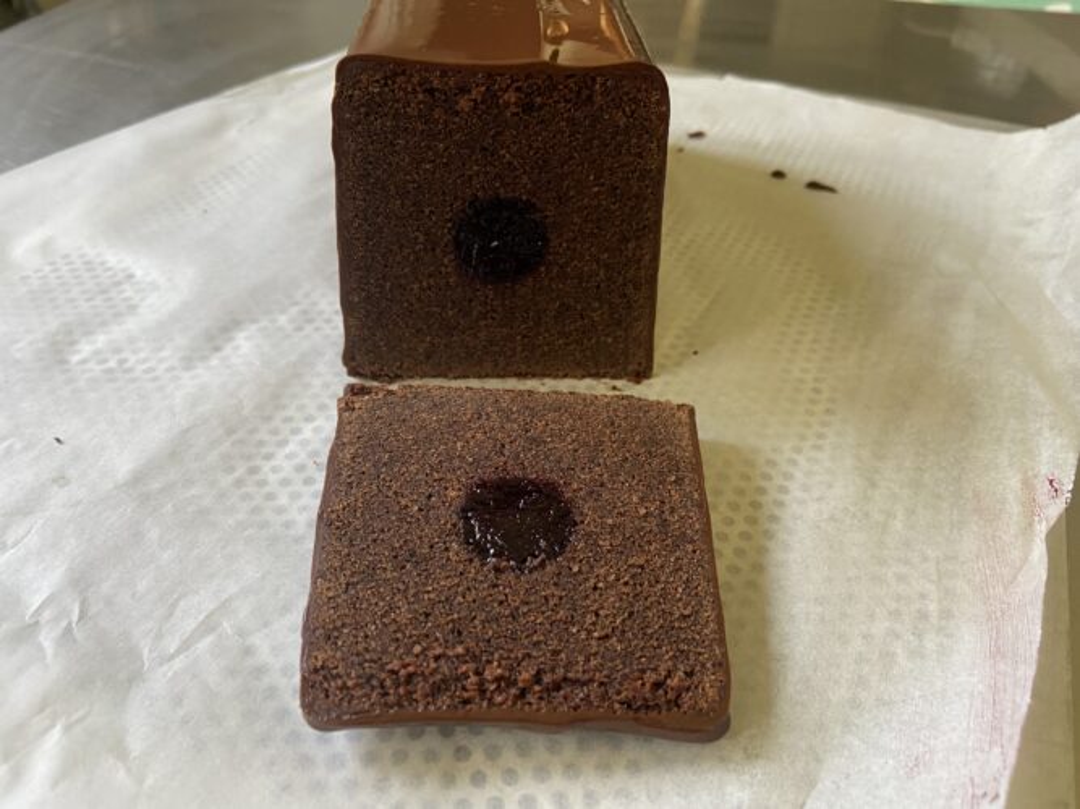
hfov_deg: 67.3
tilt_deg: -40.5
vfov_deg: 53.0
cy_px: 404
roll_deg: -1.0
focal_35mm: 26
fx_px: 811
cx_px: 540
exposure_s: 1/60
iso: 160
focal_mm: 4.25
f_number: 1.8
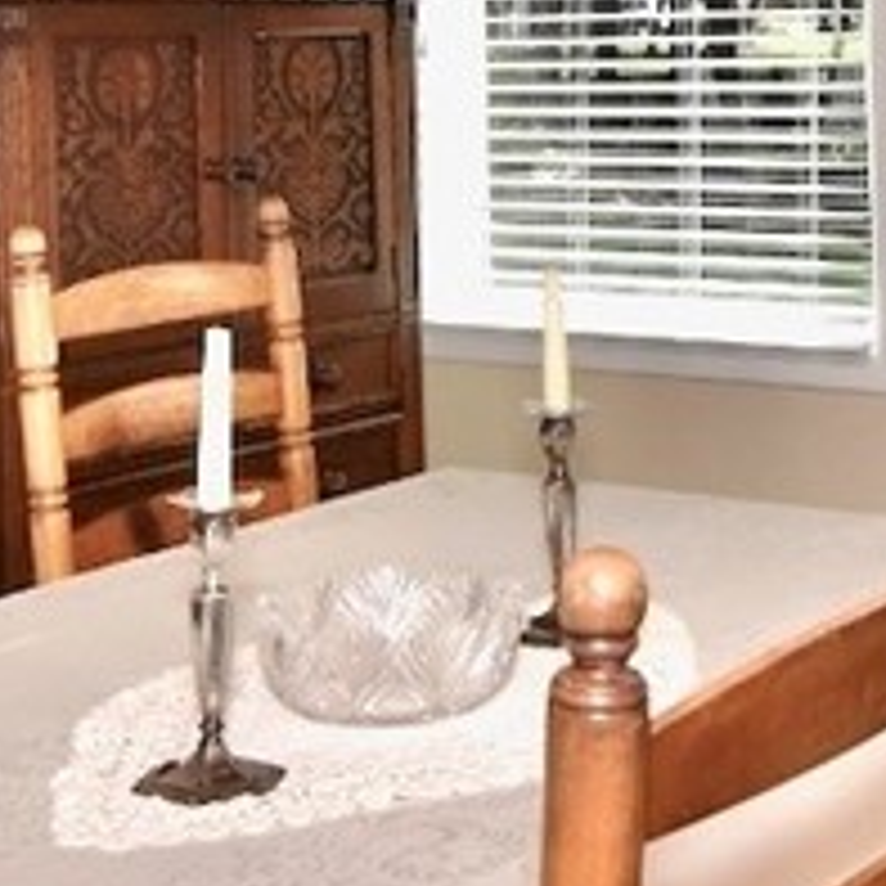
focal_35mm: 77
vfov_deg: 21.6
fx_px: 2240
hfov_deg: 22.1
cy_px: 16
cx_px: 704
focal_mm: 11
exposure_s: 1/200
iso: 180
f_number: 6.3
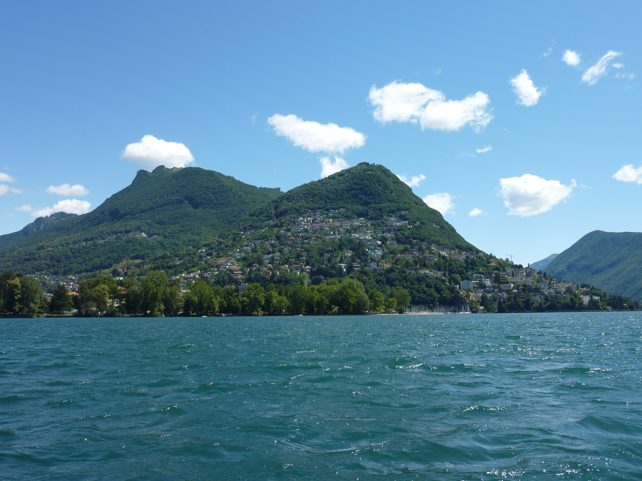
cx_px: 321
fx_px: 593
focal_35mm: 32
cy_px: 240
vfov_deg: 44.2
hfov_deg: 56.8
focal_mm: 5.3
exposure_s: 1/500
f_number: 4.5
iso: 80
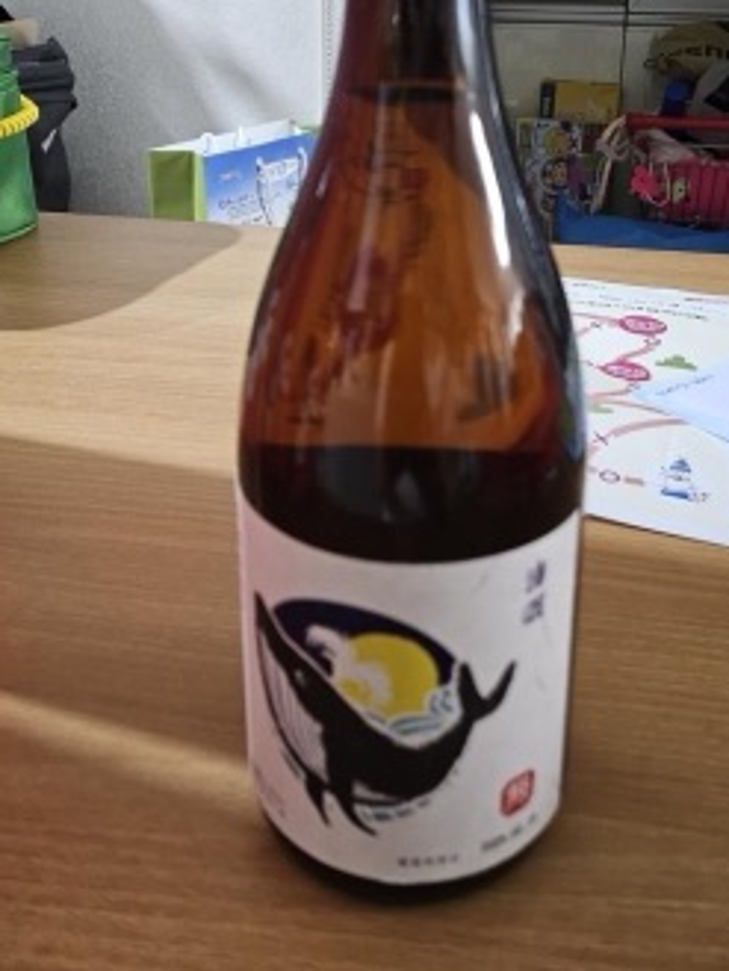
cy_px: 274
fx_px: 982
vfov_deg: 51.0
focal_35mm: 35
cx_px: 384
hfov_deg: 40.7
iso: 640
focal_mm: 5
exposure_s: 1/40
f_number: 1.8
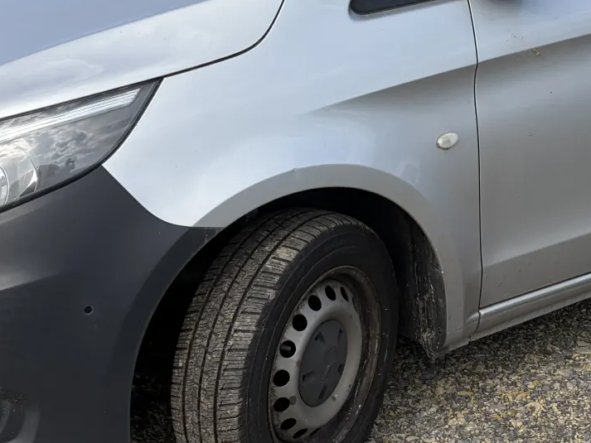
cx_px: 467
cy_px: 56
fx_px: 1195
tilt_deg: -12.1
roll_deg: +2.0
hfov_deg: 27.3
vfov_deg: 20.6
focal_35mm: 70
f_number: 1.6
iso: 50
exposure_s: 1/2012
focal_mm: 5.96
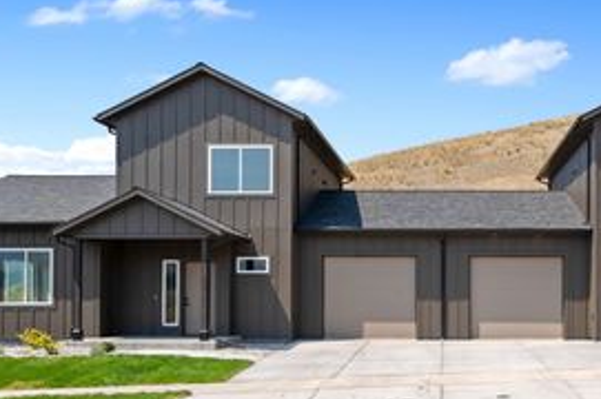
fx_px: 813
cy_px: 287
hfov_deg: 39.5
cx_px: 448
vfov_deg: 27.3
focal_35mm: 49
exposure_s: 1/800
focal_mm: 26.4
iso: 250
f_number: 9
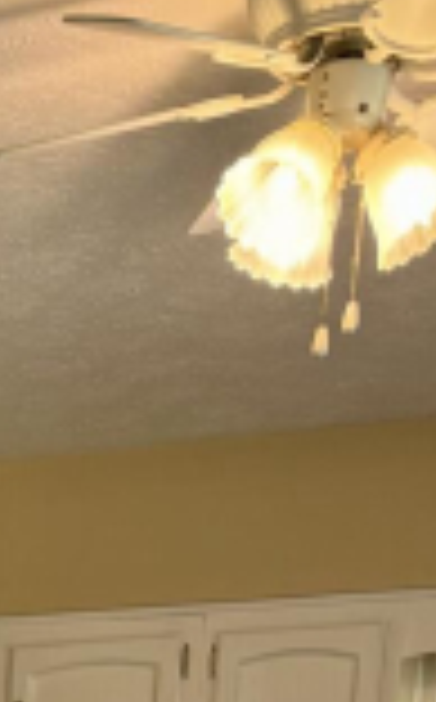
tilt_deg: -12.7
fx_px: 2080
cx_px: -521
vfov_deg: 15.5
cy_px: 1379
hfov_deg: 10.6
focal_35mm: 109
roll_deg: -0.2
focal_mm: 6.76
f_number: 1.78
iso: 125
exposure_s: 1/120
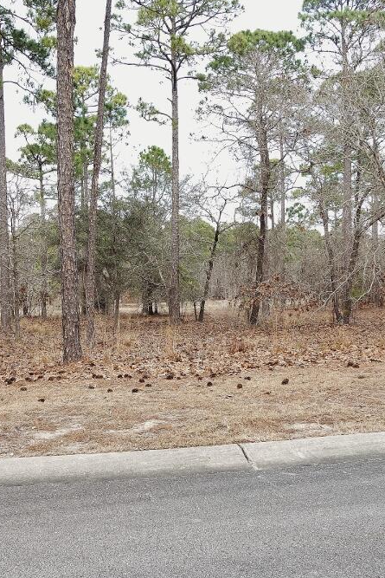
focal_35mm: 43
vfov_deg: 45.4
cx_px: 158
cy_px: 288
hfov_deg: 31.1
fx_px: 689
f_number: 4
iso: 125
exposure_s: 1/100
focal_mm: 10.4
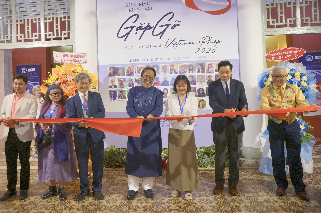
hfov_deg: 73.8
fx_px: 214
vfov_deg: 53.0
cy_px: 106
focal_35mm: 24
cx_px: 160
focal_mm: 16
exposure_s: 1/80
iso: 1250
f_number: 3.5
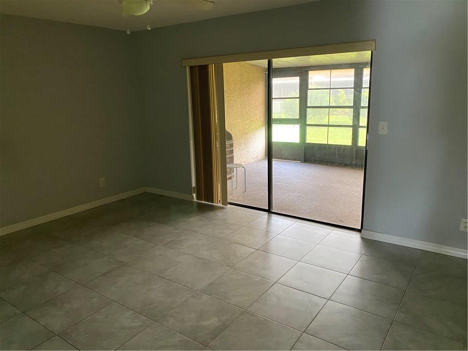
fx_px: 352
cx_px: 234
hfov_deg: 67.3
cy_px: 176
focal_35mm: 26
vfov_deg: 53.1
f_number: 1.8
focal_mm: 4.25
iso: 500
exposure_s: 1/60
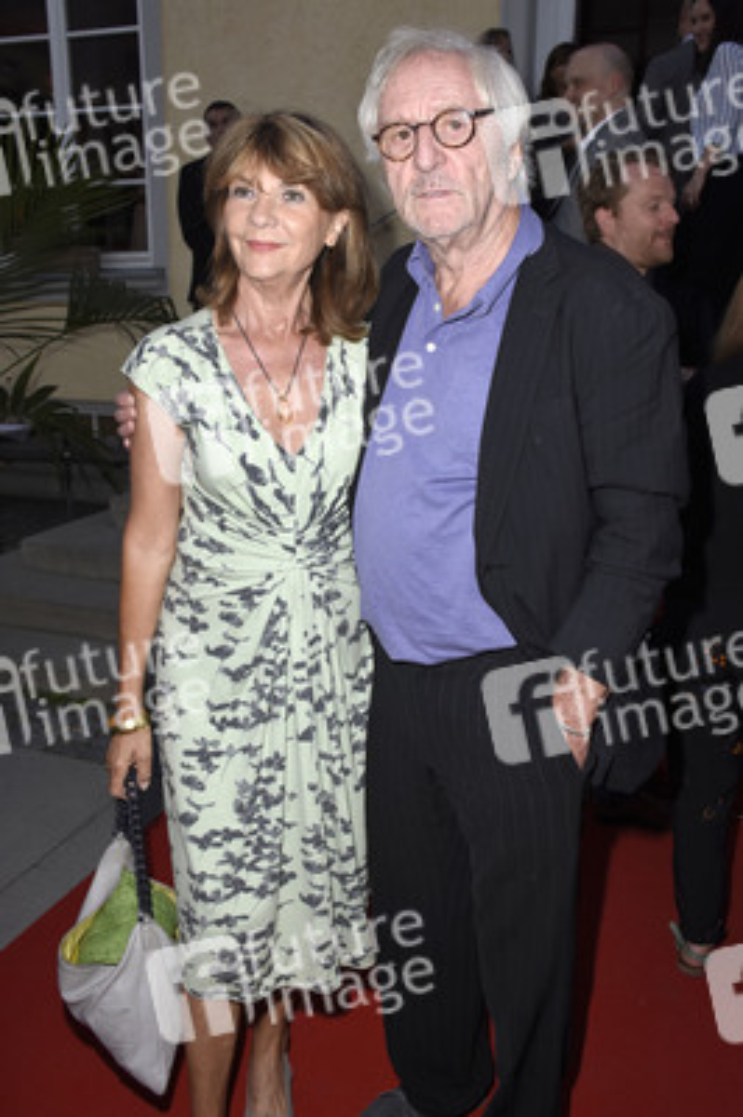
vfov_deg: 57.3
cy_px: 558
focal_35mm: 33
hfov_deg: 39.9
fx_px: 1023
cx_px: 372
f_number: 6.3
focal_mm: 22
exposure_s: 1/160
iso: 640
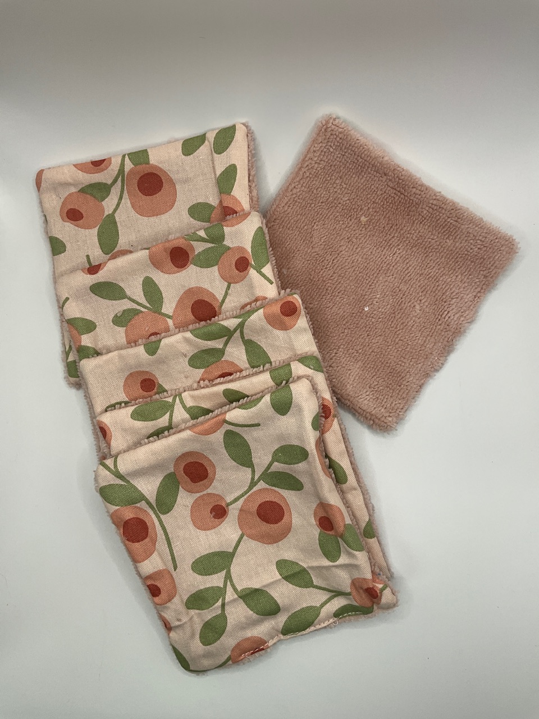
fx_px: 602
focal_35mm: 29
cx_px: 270
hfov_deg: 48.2
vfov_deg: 61.7
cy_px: 360
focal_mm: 3
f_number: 1.8
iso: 16
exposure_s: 1/122
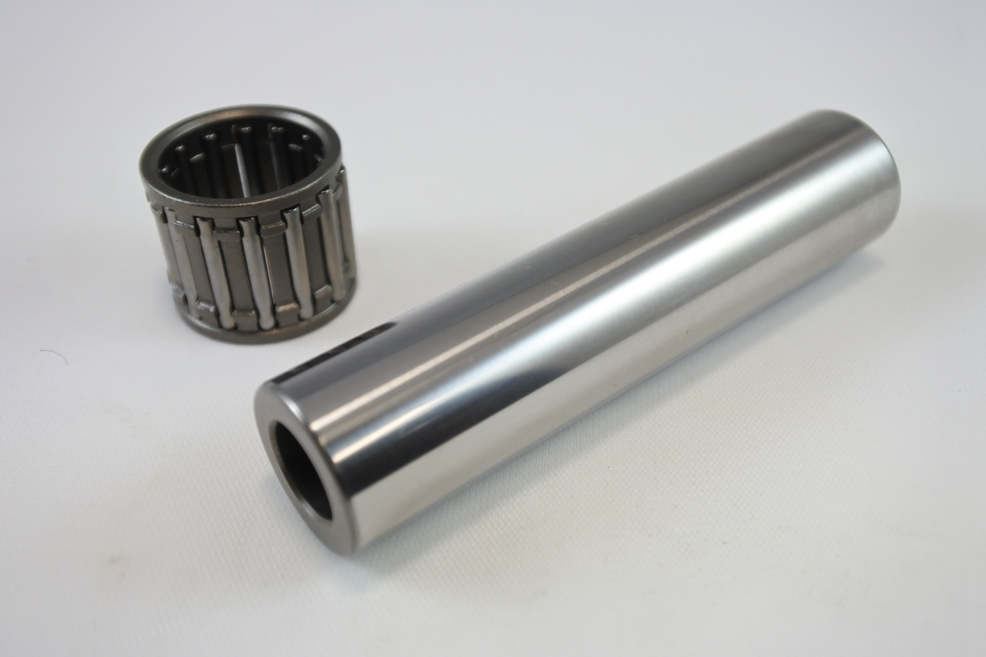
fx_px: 1013
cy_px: 328
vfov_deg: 35.9
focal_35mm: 37
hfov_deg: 51.9
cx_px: 493
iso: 400
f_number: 4
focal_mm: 14
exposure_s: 1/250
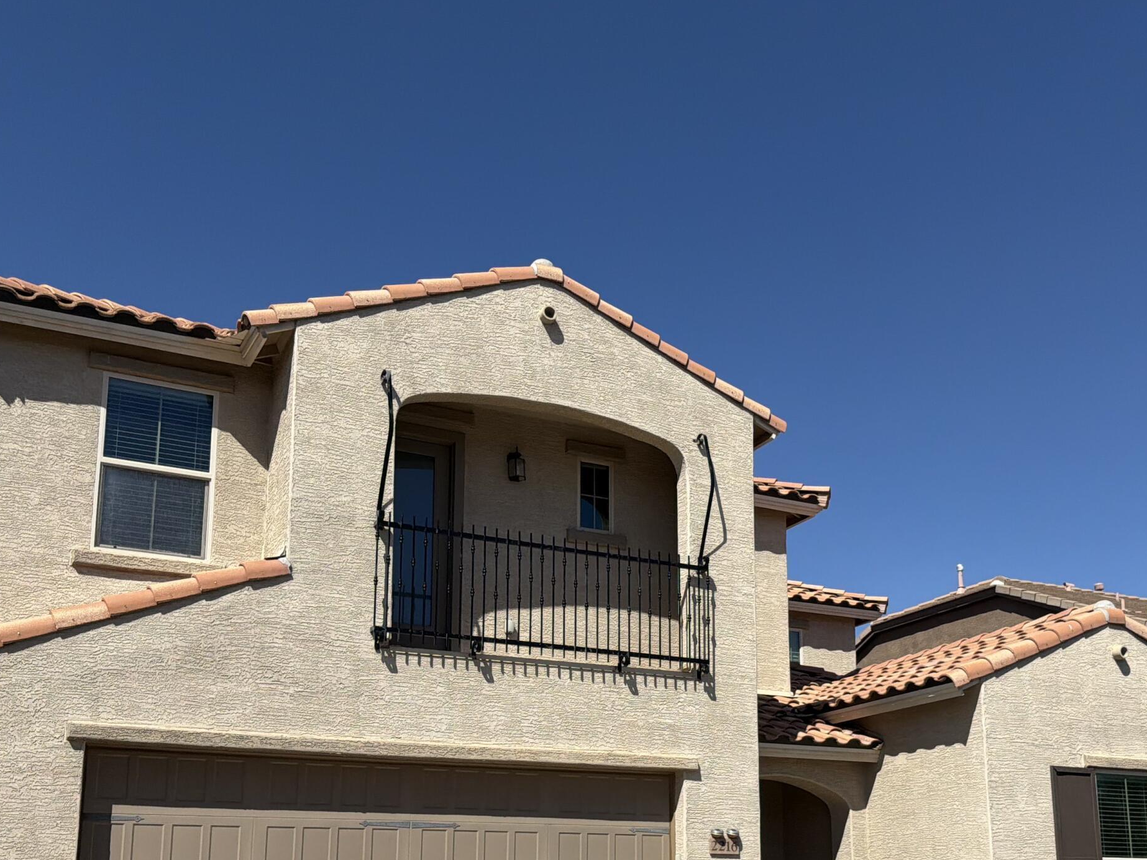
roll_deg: -0.1
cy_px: 677
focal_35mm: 39
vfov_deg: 35.7
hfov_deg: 47.6
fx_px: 1292
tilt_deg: +10.6
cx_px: 675
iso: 100
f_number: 1.78
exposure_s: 1/22727
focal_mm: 6.76
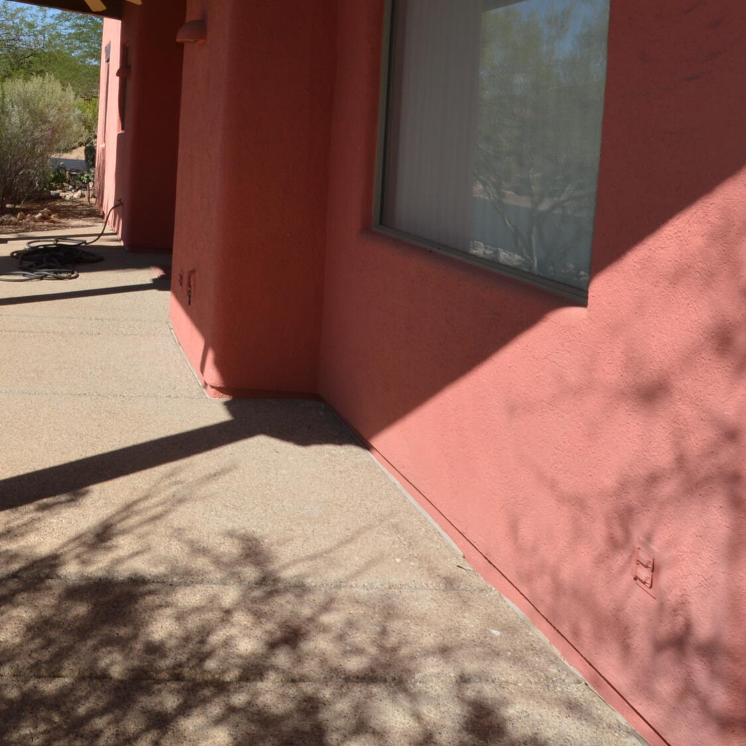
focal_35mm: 34
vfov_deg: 45.1
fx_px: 829
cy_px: 113
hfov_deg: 44.6
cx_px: 93
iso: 100
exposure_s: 1/200
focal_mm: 10
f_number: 10
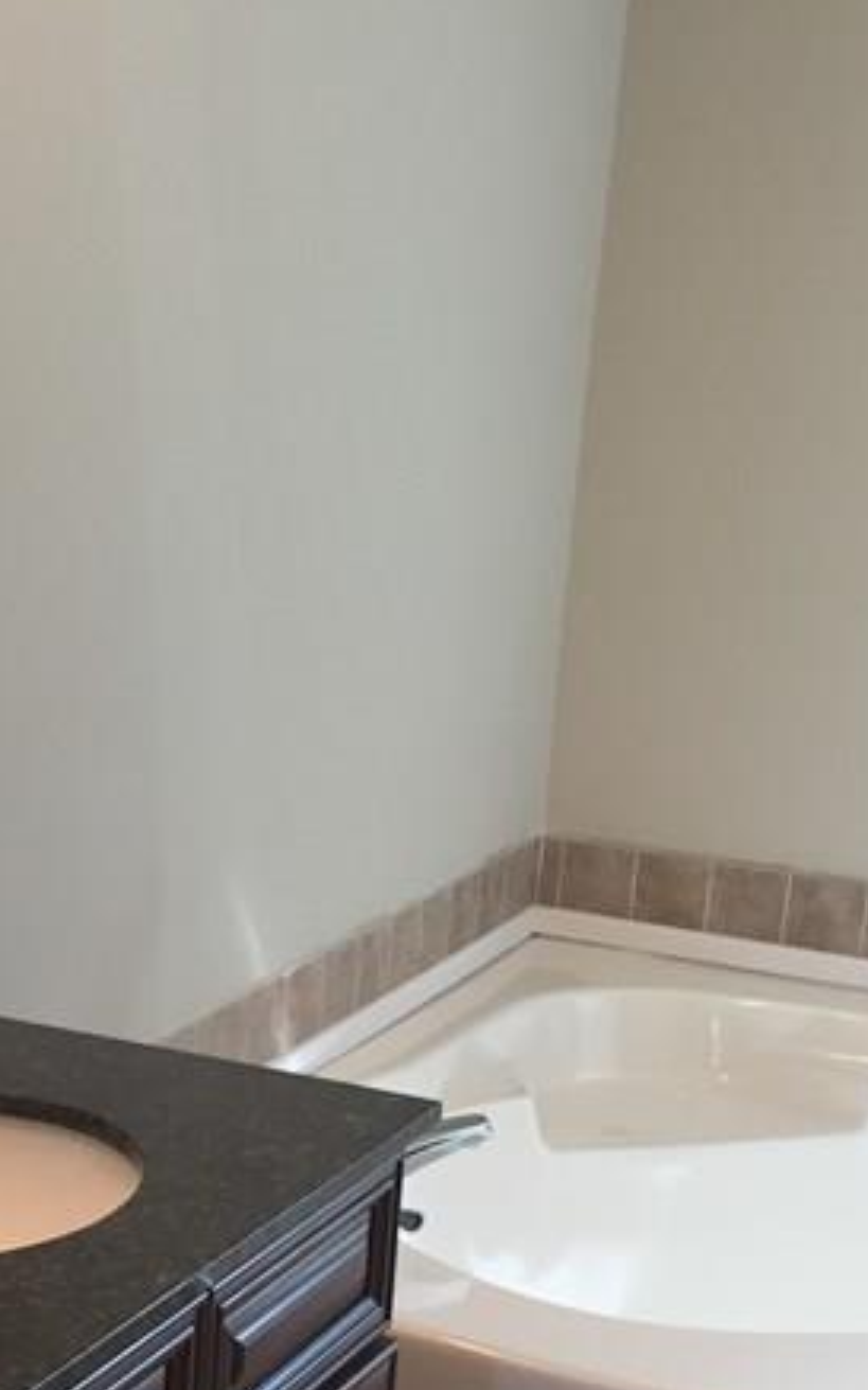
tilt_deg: -18.8
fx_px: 2726
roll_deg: -1.5
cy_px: 1155
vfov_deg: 27.9
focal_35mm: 72
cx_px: -60
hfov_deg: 17.5
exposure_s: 1/30
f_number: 2.2
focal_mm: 4.15
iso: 40
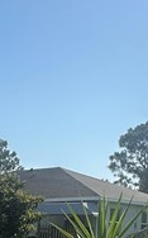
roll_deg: -1.3
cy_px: 282
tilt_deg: -5.1
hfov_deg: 14.1
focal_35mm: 81
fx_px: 524
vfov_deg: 23.5
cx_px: -125
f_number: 2.2
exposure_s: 1/2020
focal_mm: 2.22
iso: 50
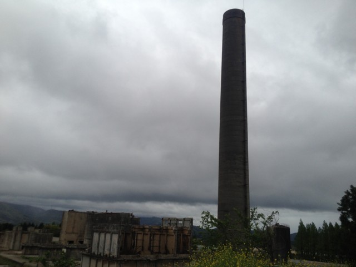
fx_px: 360
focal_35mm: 35
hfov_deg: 52.6
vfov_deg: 40.7
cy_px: 134
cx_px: 178
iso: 64
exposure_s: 1/3690
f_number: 2.4
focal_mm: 4.28
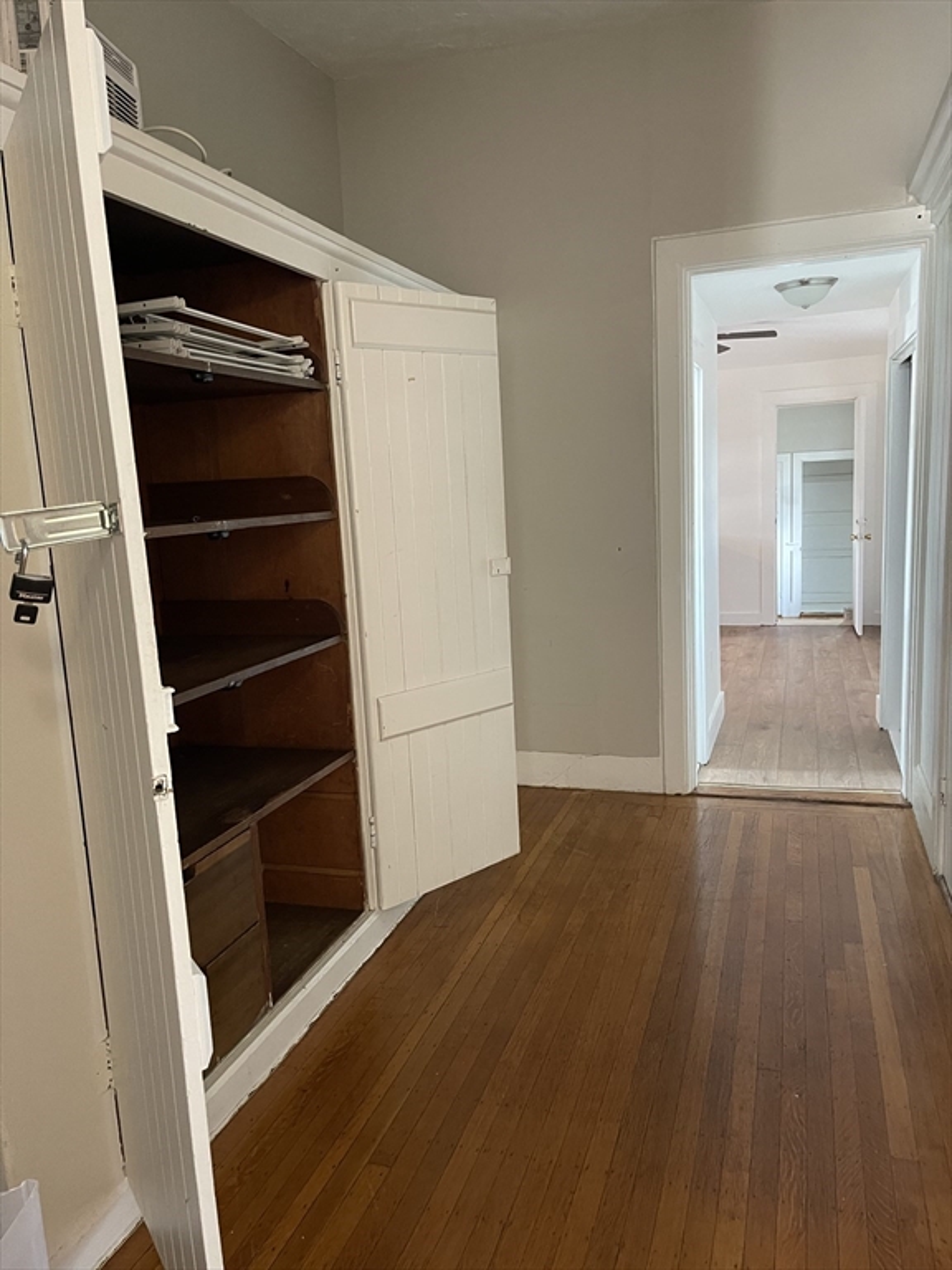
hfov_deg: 54.9
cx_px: 476
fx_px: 917
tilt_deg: -8.7
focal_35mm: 25
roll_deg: +2.5
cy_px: 635
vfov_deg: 69.4
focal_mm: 5.1
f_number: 1.6
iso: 500
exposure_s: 1/40
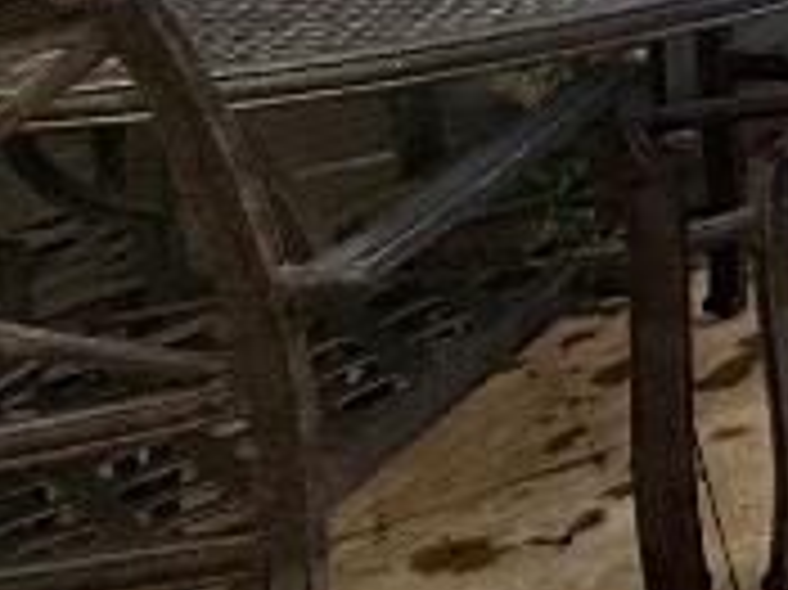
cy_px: -563
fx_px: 1865
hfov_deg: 12.5
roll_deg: +2.2
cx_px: 2215
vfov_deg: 14.9
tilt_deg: -1.4
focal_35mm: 82
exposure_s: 1/514
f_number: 2.2
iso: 50
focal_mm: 2.22
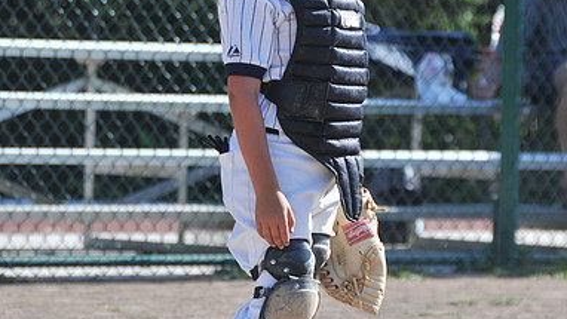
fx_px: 5368
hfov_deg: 6.0
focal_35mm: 357
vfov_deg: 3.4
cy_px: 125
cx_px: 283
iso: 200
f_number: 5.6
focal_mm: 150
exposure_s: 1/500
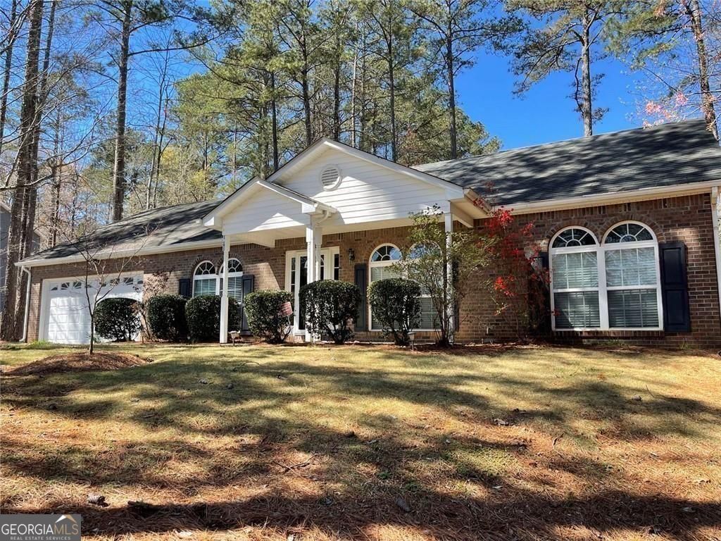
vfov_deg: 54.9
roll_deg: -0.6
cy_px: 270
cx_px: 360
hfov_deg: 69.4
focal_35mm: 25
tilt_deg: +7.8
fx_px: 521
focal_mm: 5.1
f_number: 1.6
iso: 32
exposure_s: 1/831
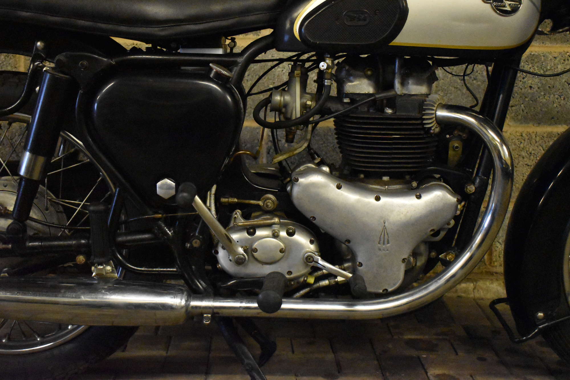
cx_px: 285
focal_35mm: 46
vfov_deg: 28.9
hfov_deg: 42.3
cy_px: 190
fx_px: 736
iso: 11400
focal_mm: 31
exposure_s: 1/125
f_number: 4.2
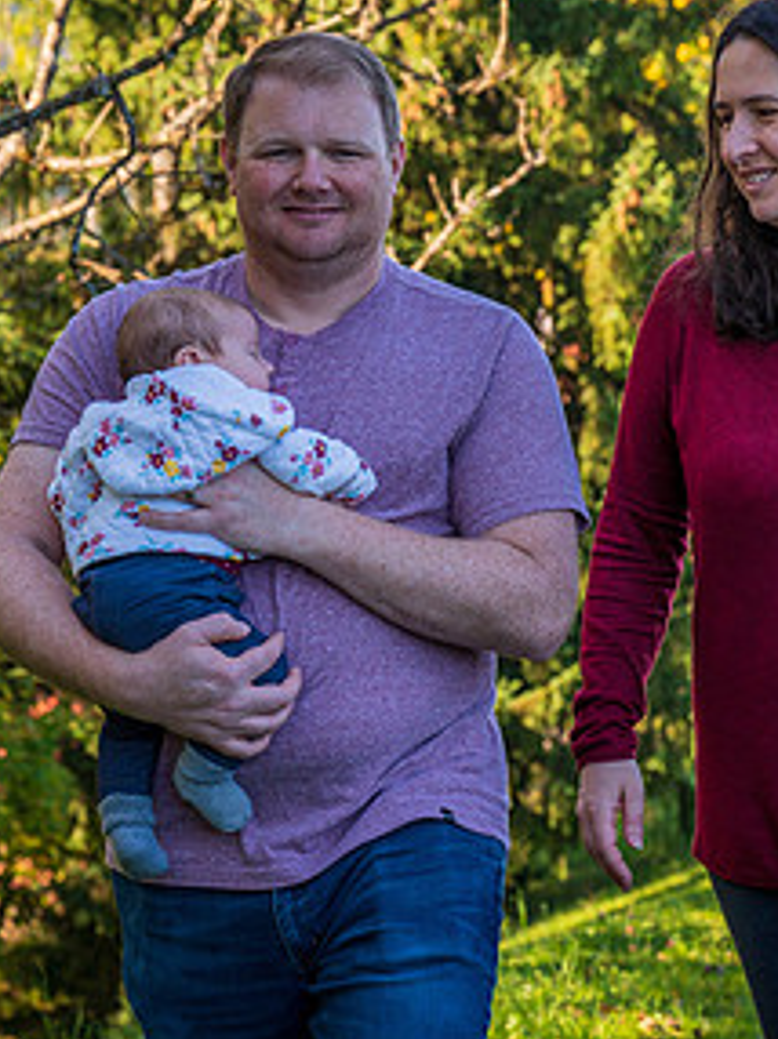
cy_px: 389
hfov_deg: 12.4
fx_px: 3571
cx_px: 509
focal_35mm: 119
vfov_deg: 16.5
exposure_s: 1/500
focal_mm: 61
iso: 200
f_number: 5.6
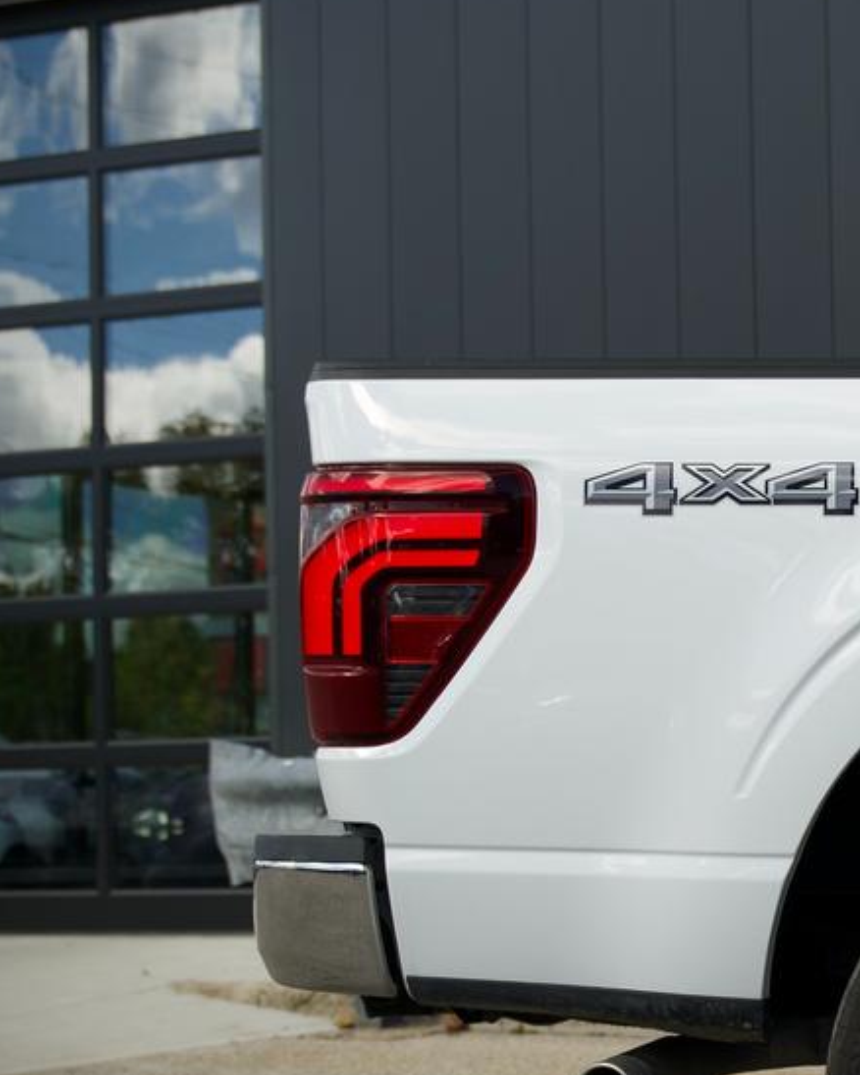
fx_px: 3226
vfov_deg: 18.8
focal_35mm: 101
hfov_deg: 14.6
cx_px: 1113
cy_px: 812
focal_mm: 30.8
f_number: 2.8
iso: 250
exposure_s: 1/50
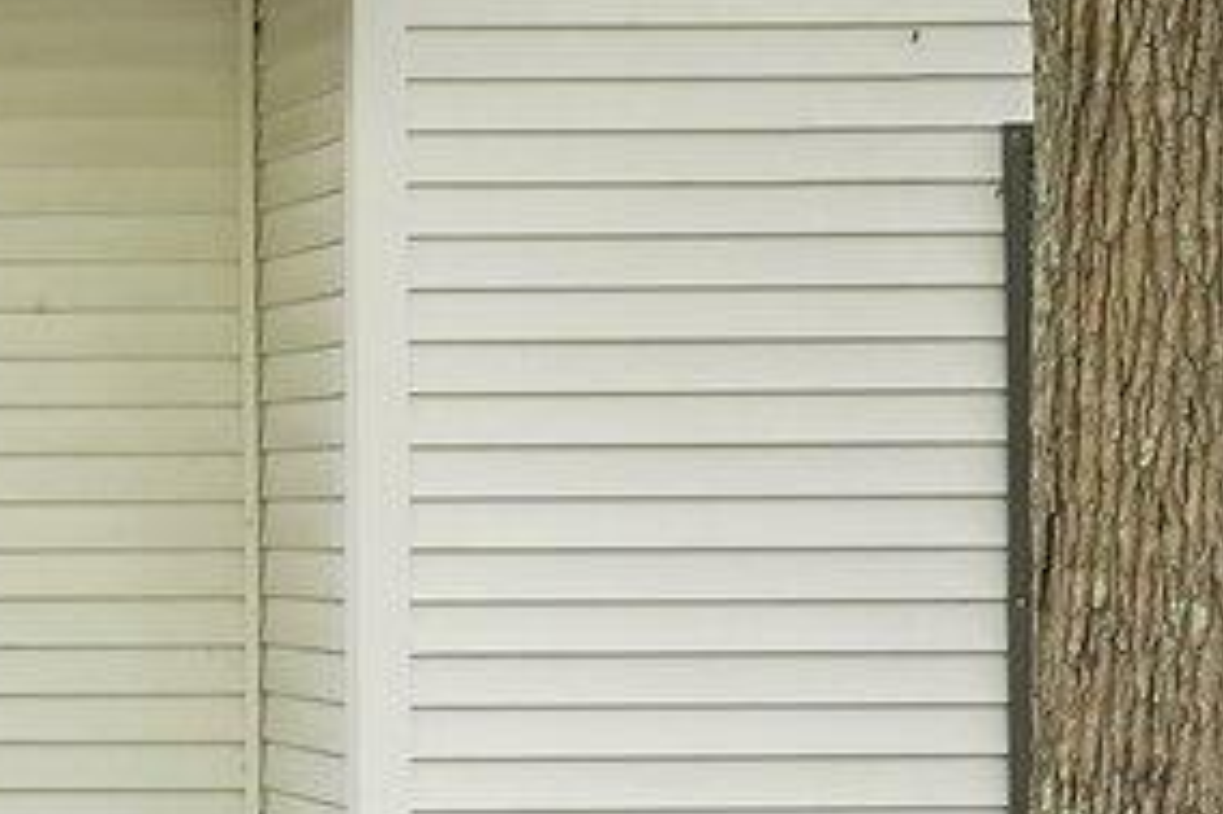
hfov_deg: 9.8
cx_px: -1029
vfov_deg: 6.9
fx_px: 6743
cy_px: 622
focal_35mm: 199
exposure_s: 1/40
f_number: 9
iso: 320
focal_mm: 27.5
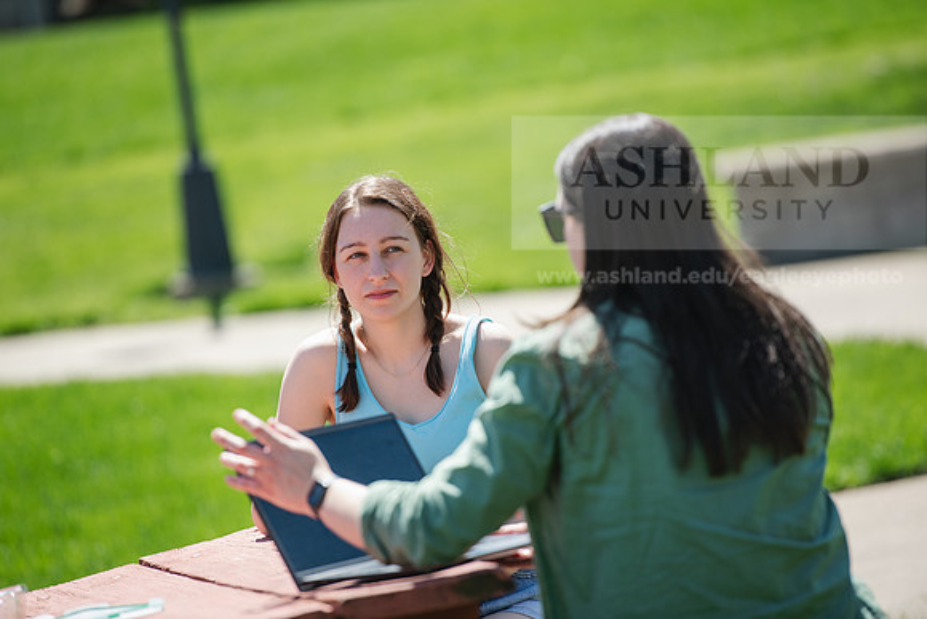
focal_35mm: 200
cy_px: 310
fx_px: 5151
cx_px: 464
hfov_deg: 10.3
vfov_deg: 6.9
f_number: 3.2
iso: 100
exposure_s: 1/500
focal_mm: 200
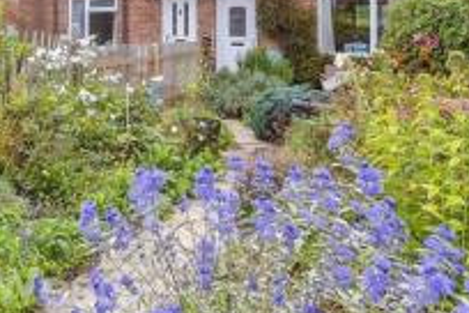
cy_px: 6
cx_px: 67
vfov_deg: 34.7
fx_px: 456
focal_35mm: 35
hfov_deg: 49.7
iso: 160
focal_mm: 10
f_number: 8
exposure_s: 1/200
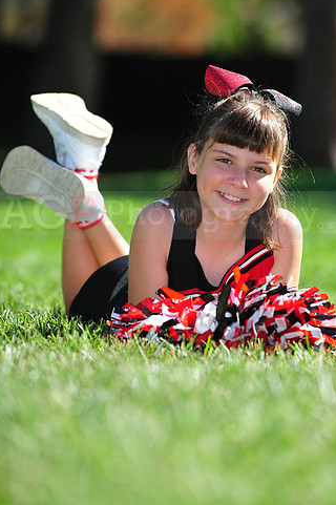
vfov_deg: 8.5
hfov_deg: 5.7
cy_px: 206
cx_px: 182
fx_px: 3379
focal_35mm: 241
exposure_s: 1/1600
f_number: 4.5
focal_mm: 200
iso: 400
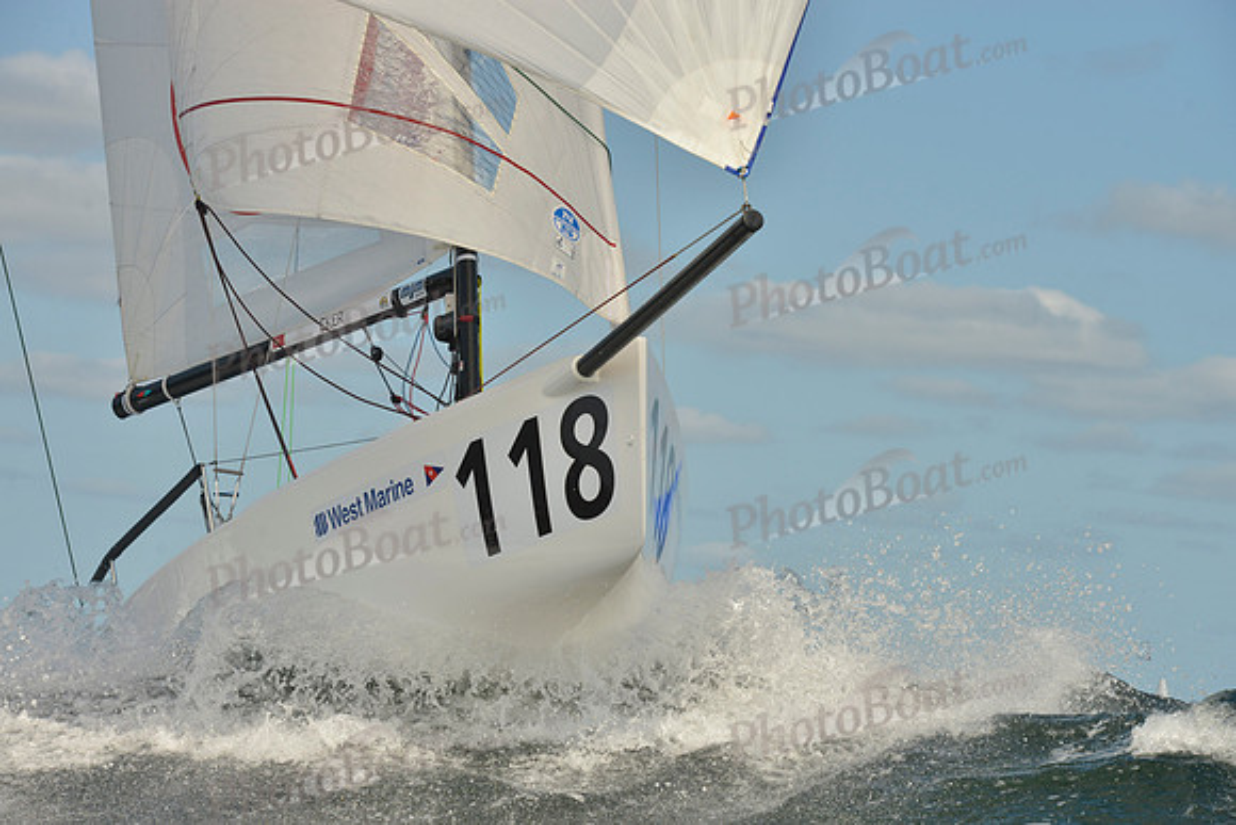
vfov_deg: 10.2
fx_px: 4636
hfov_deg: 15.2
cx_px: 618
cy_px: 412
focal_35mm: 135
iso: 400
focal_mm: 135
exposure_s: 1/1600
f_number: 11
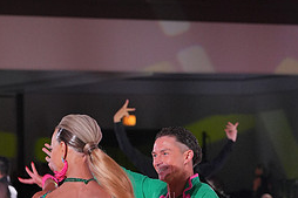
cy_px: 260
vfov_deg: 7.0
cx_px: 166
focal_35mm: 194
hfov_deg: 10.6
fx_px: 1605
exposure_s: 1/500
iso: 2000
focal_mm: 85
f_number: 4
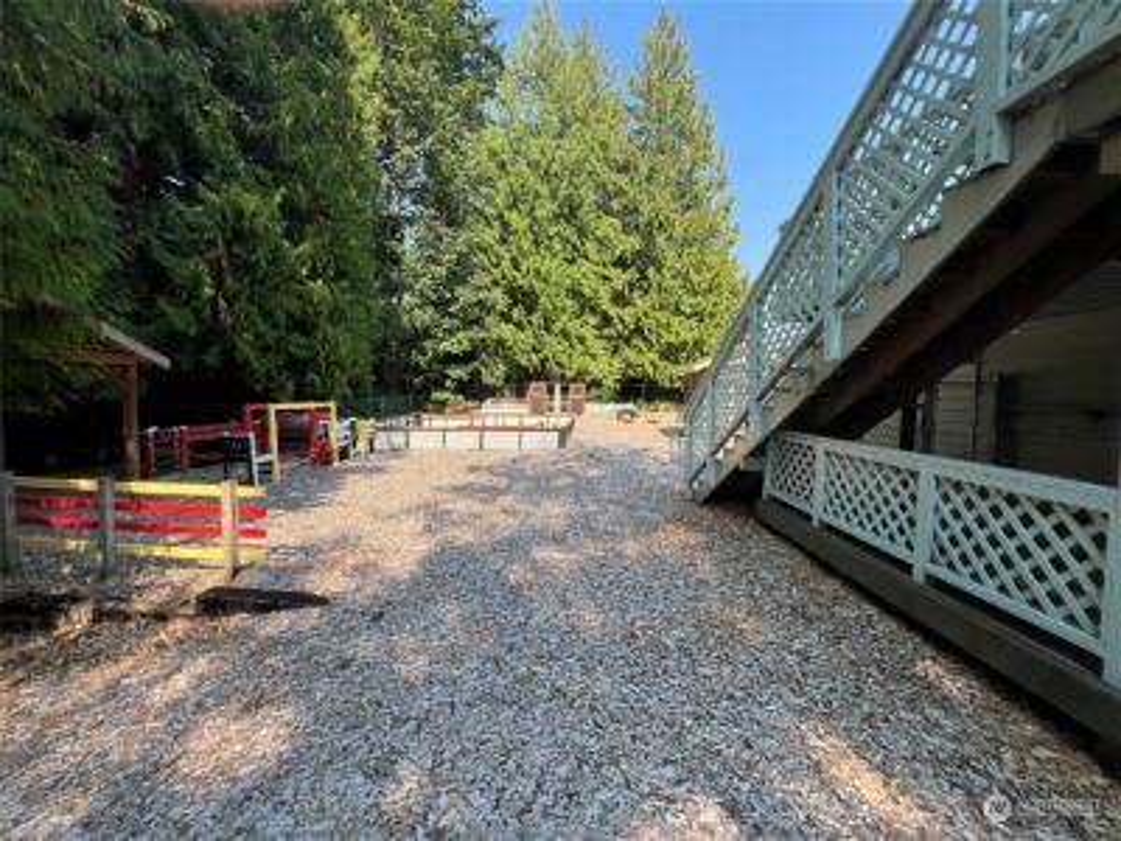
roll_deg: -2.1
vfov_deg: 89.9
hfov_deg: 106.2
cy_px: 420
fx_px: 421
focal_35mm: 13
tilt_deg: -2.5
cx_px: 560
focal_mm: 1.57
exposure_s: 1/608
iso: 32
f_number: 1.8
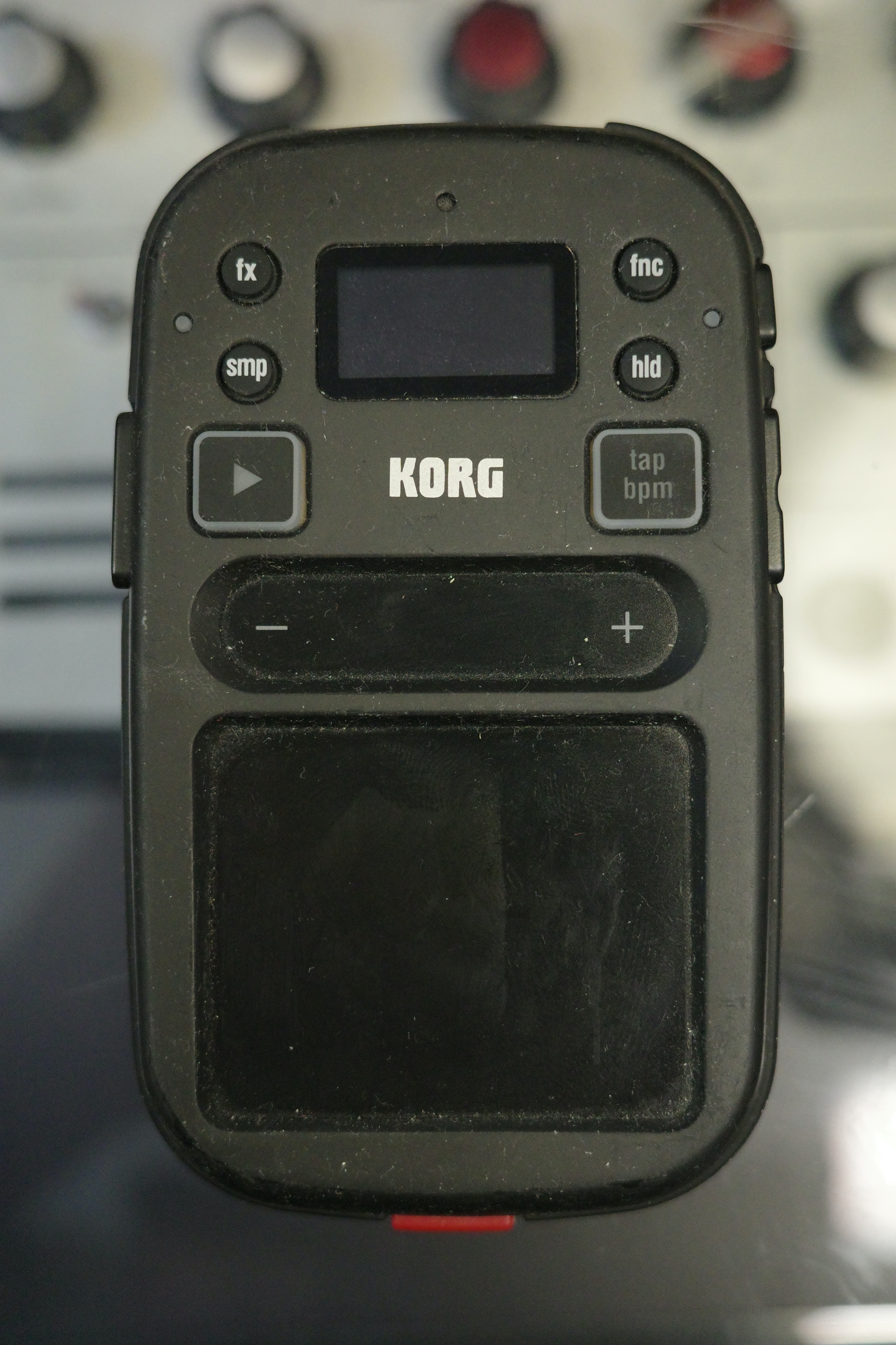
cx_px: 448
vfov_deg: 48.5
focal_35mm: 40
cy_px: 672
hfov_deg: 33.4
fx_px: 1493
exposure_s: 1/200
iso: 4000
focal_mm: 26
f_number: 2.8
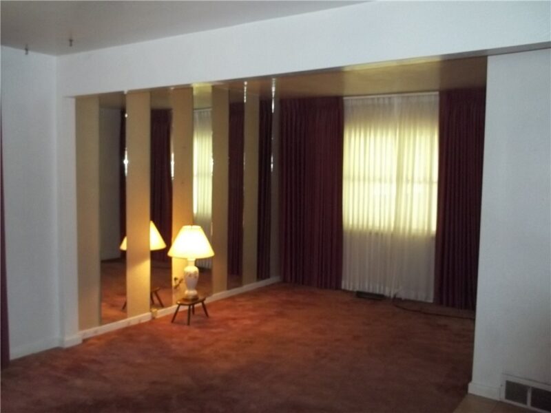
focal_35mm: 33
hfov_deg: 55.4
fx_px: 525
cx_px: 276
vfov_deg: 42.9
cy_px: 206
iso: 320
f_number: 3.3
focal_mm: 5.9
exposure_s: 1/30
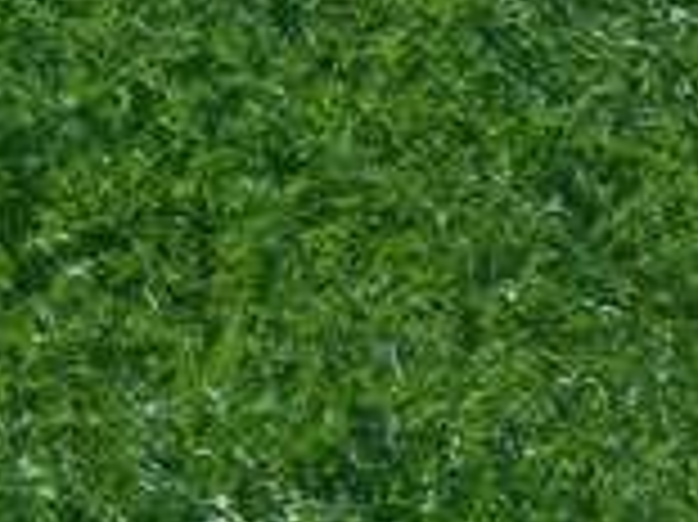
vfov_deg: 1.6
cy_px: 171
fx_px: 18577
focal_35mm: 922
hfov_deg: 2.1
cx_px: -509
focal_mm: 40.2
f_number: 5.8
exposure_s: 1/500
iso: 125
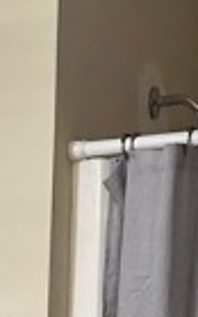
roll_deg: +1.4
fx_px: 1216
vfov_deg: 12.2
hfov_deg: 9.0
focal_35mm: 141
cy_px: 732
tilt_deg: -15.6
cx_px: -132
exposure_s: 1/120
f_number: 1.78
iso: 200
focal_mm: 6.86
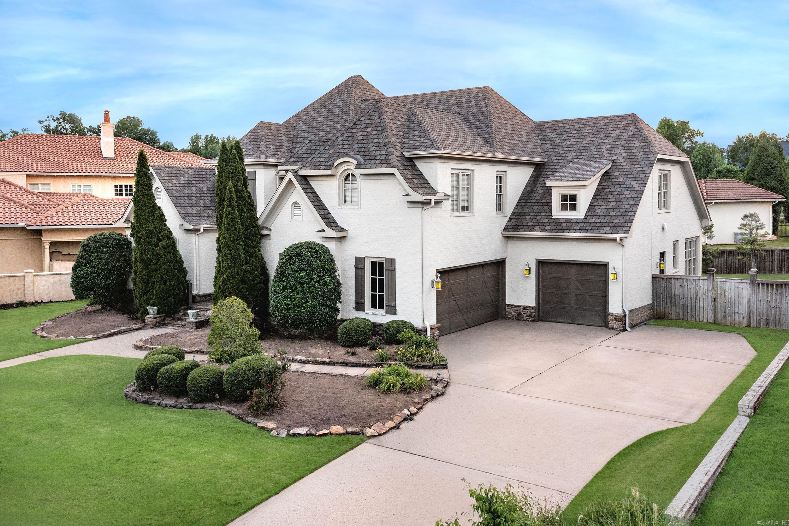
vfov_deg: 46.4
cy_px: 263
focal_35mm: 28
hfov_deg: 65.5
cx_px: 394
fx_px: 614
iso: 400
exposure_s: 1/40
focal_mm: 10.26
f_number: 6.3
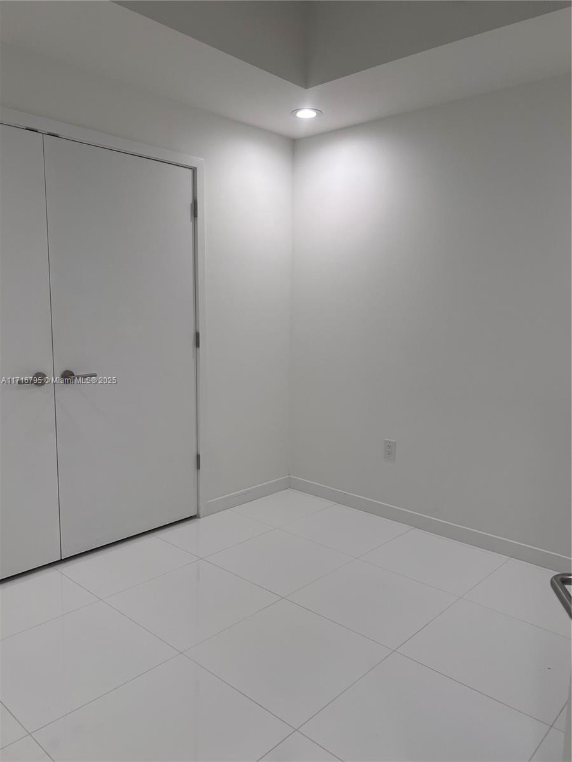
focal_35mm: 26
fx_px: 573
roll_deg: +0.1
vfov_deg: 67.3
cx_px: 286
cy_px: 381
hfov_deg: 53.1
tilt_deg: -6.8
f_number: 1.5
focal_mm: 5.7
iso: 50
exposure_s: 1/120
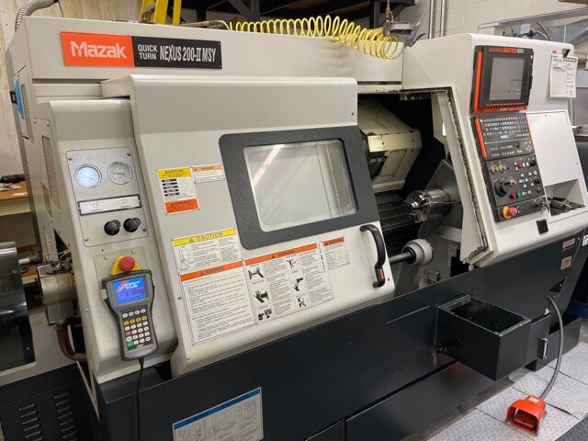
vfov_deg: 53.1
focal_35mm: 26
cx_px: 294
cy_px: 220
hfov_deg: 67.3
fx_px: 442
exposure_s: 1/60
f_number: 1.6
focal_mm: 4.2
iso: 80
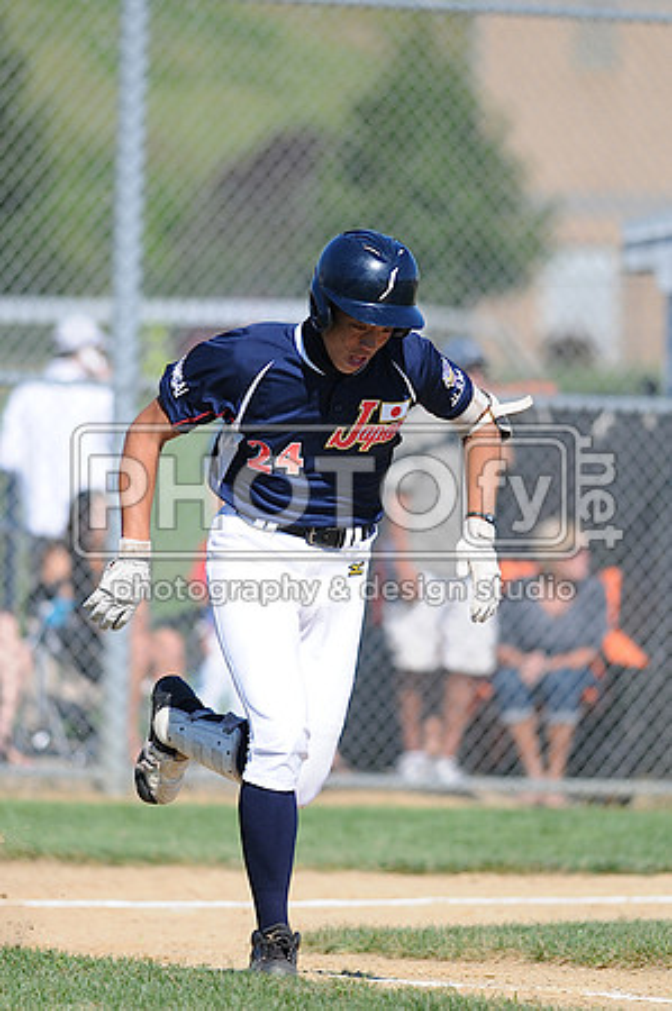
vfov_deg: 4.6
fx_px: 12628
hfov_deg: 3.0
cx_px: 336
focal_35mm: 450
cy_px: 506
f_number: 4
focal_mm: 300
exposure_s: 1/1600
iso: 200
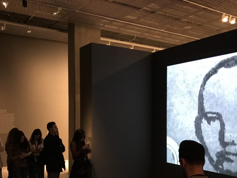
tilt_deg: -1.5
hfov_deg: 47.9
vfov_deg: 36.3
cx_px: 114
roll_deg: -0.2
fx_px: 267
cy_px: 122
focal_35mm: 39
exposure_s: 1/6
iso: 80
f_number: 1.8
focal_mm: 3.99
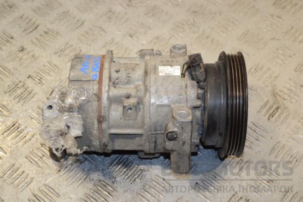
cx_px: 152
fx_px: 530
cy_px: 101
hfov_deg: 31.9
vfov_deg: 21.6
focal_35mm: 63
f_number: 5.3
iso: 220
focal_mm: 42
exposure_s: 1/60
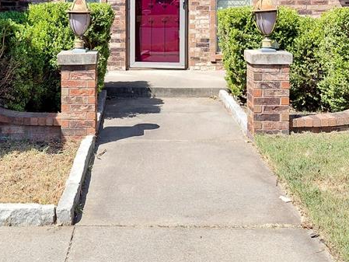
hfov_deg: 33.5
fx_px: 575
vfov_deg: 24.6
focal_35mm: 57
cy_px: 5
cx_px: 120
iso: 50
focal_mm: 4.69
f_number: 1.8
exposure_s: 1/923
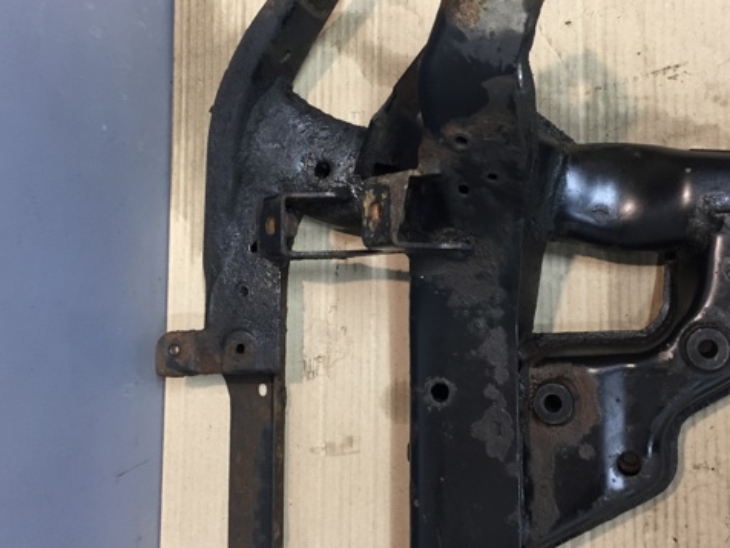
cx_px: 440
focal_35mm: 39
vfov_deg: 36.7
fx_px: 822
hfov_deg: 47.6
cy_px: 215
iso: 160
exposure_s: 1/33
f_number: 2.2
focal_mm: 4.15
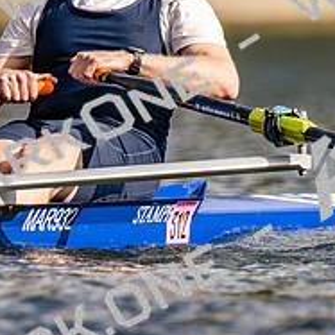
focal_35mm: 2368
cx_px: 158
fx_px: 25927
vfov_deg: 0.7
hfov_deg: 0.7
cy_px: 51
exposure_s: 1/2500
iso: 140
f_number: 4
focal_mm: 600
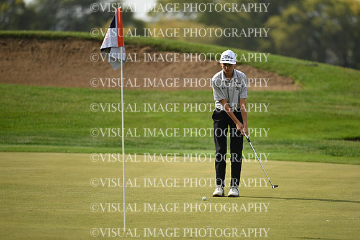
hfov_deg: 5.2
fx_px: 4001
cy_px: 120
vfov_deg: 3.4
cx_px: 180
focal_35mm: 400
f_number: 4.5
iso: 500
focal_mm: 400
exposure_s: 1/2500
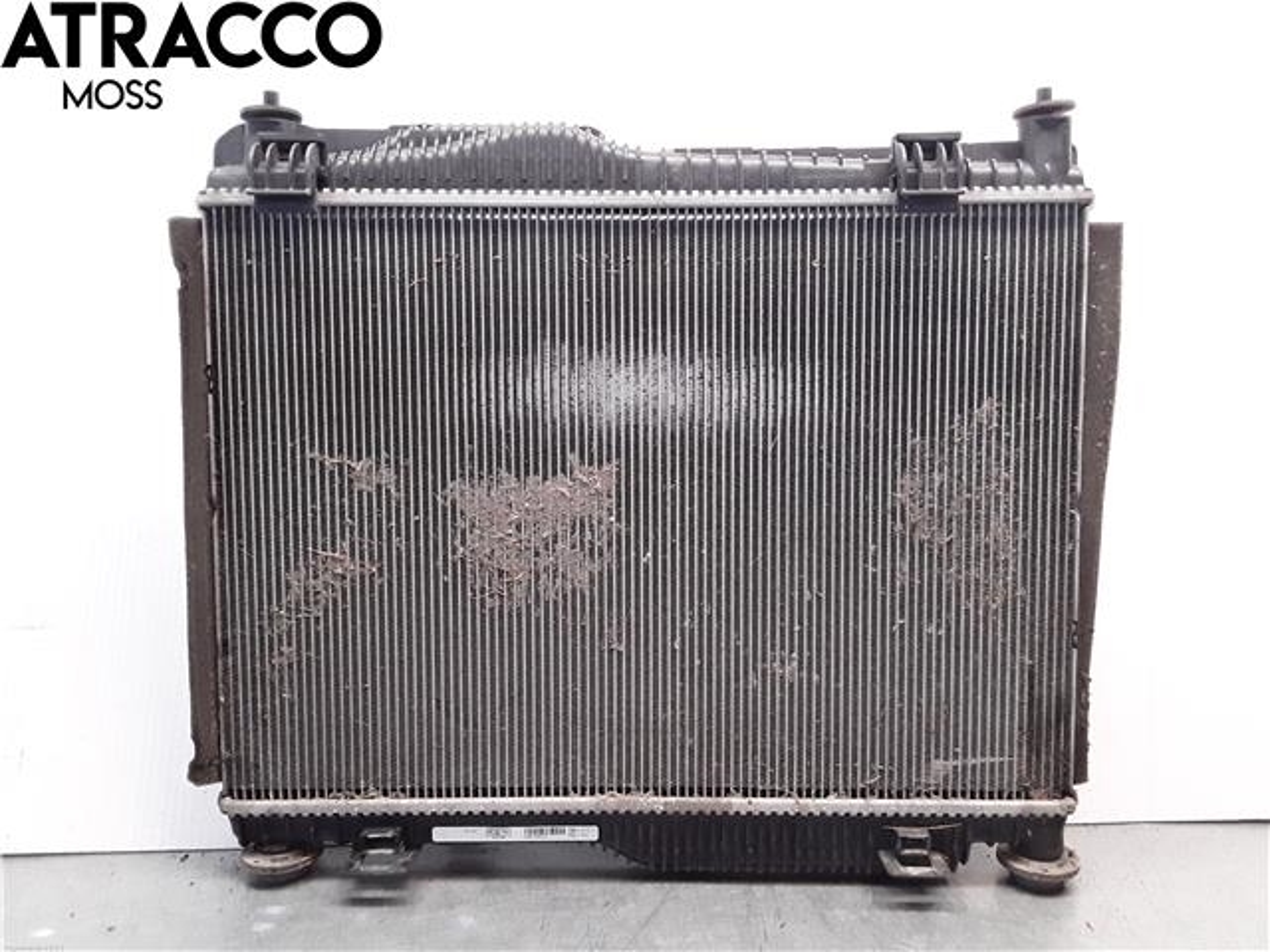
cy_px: 476
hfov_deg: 63.4
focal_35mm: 28
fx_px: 1027
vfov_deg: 49.7
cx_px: 635
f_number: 1.9
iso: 100
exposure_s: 1/100
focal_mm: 2.91
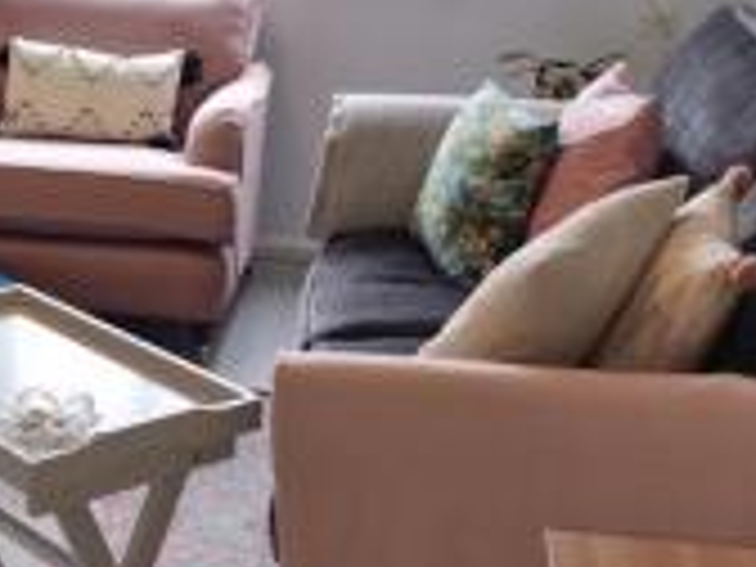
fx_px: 1747
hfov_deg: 23.7
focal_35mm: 80
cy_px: 178
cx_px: 74
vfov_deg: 18.4
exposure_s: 1/100
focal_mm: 6.4
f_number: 1.8
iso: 125
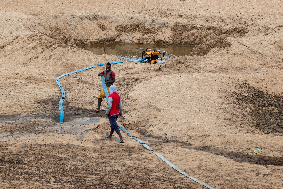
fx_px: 1431
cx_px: 142
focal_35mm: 182
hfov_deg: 11.3
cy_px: 94
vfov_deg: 7.5
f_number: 7.1
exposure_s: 1/2500
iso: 800
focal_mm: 182
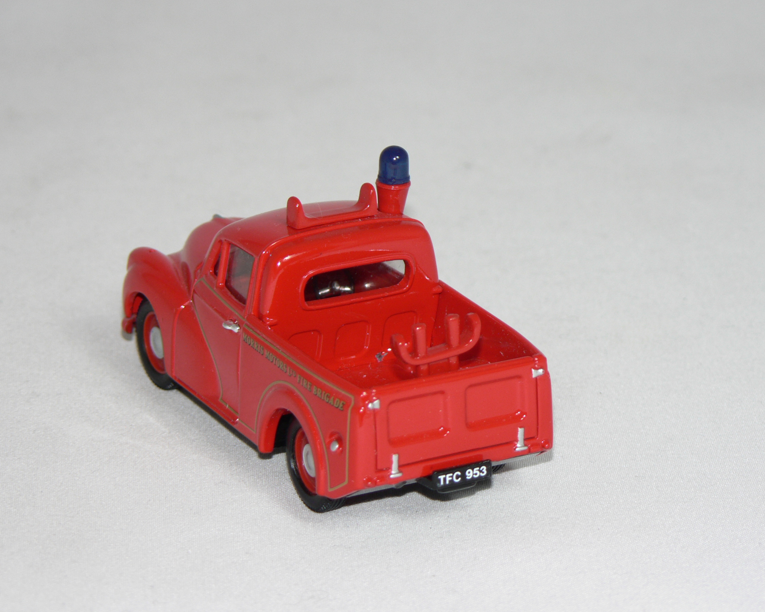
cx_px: 365
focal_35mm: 160
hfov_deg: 12.1
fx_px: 3622
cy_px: 305
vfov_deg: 9.7
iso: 80
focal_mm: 24.1
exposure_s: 1/60
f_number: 3.2
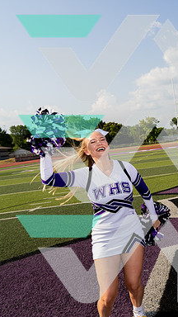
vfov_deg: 52.8
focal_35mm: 38
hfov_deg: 26.6
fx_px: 319
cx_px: 228
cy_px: 159
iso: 100
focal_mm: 24
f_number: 7.1
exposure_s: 1/250
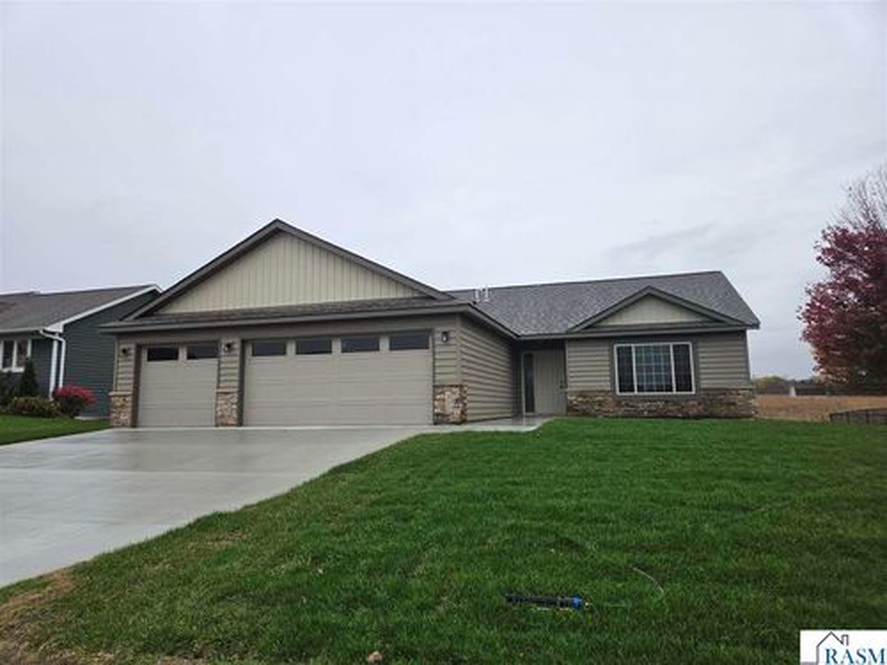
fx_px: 589
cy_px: 332
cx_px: 444
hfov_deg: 73.9
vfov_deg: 58.9
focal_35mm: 23
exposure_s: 1/2234
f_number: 1.8
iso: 80
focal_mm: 5.4
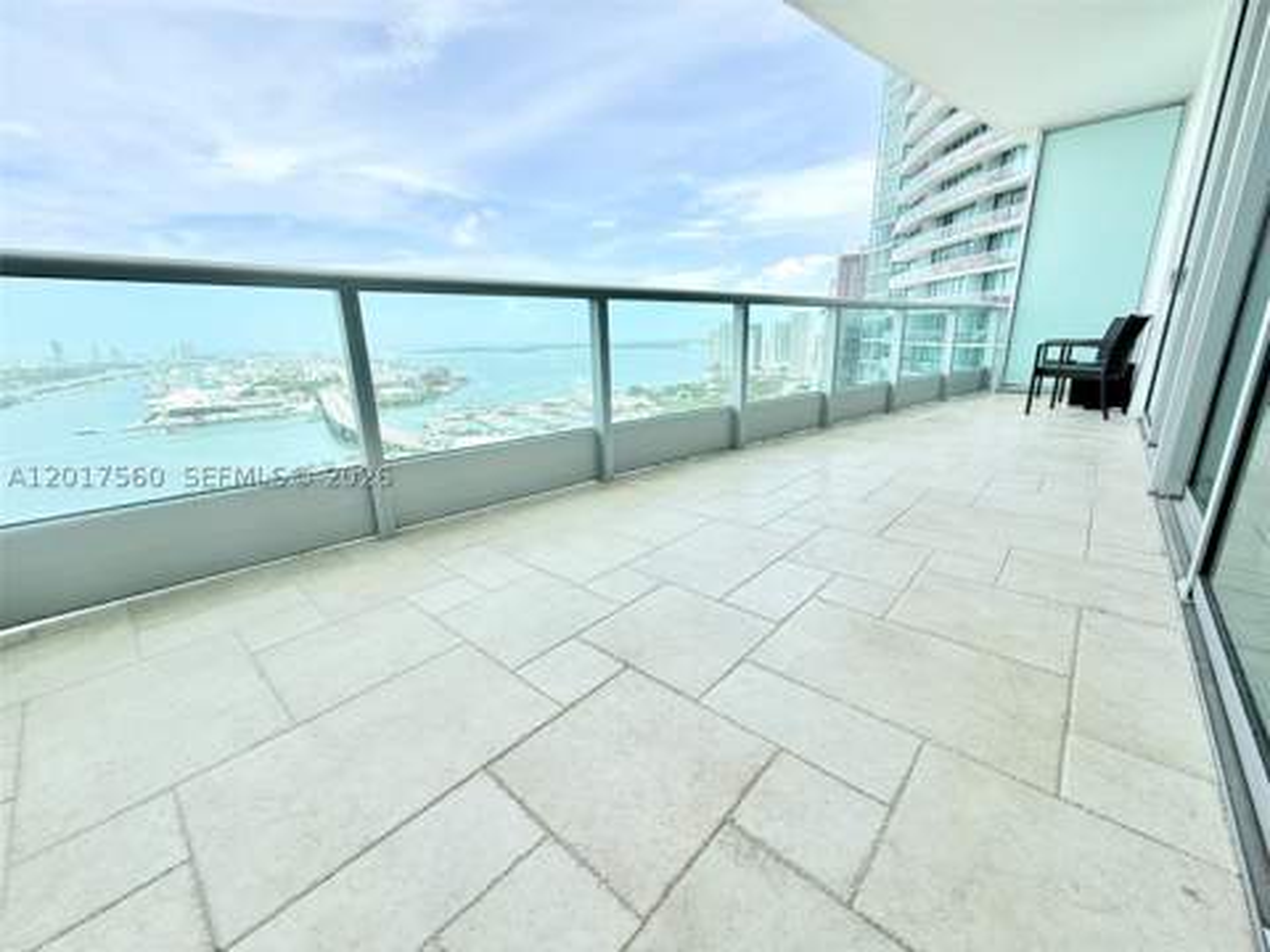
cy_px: 476
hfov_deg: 102.1
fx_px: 514
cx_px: 635
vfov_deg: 85.7
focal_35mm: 14
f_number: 2.2
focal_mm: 2.22
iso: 50
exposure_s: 1/1105
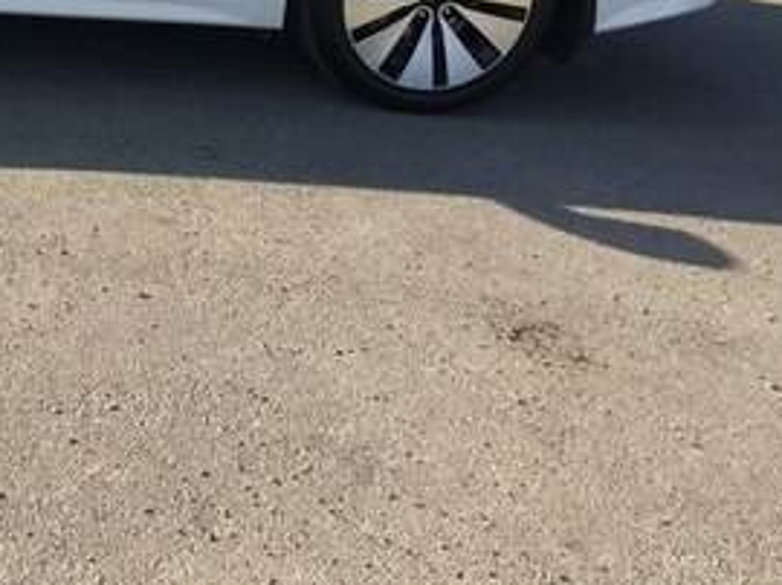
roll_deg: -7.2
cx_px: -125
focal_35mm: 71
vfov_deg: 19.6
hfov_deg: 25.1
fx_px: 1603
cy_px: -94
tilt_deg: -13.9
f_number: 2.2
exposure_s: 1/791
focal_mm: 4.15
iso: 32
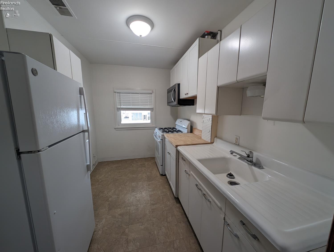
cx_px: 167
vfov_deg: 94.6
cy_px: 126
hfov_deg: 110.5
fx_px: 116
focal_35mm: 12
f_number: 1.95
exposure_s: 1/120
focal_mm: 2.23
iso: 157
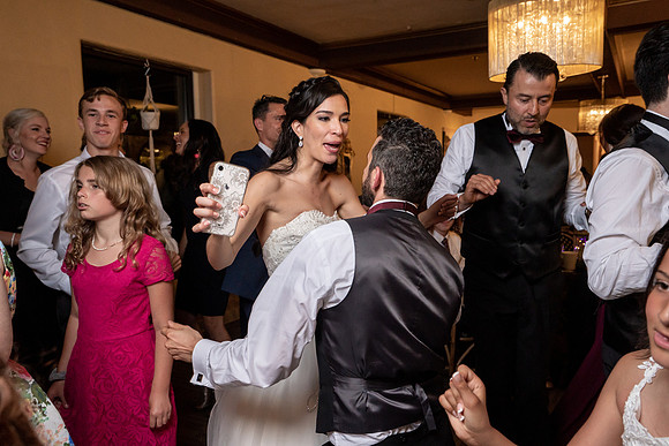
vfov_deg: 43.6
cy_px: 223
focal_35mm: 30
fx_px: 558
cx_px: 334
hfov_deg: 61.9
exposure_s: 1/200
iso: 2000
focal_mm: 30
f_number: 5.6
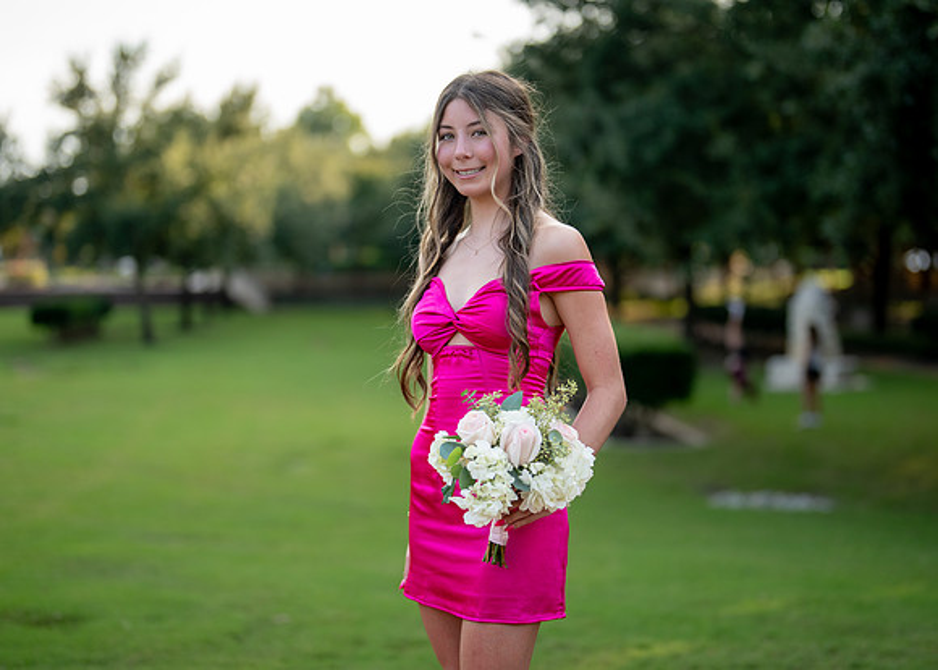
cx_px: 485
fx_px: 1667
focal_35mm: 63
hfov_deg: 31.4
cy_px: 338
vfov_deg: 22.7
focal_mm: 50
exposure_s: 1/2000
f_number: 1.2
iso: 200
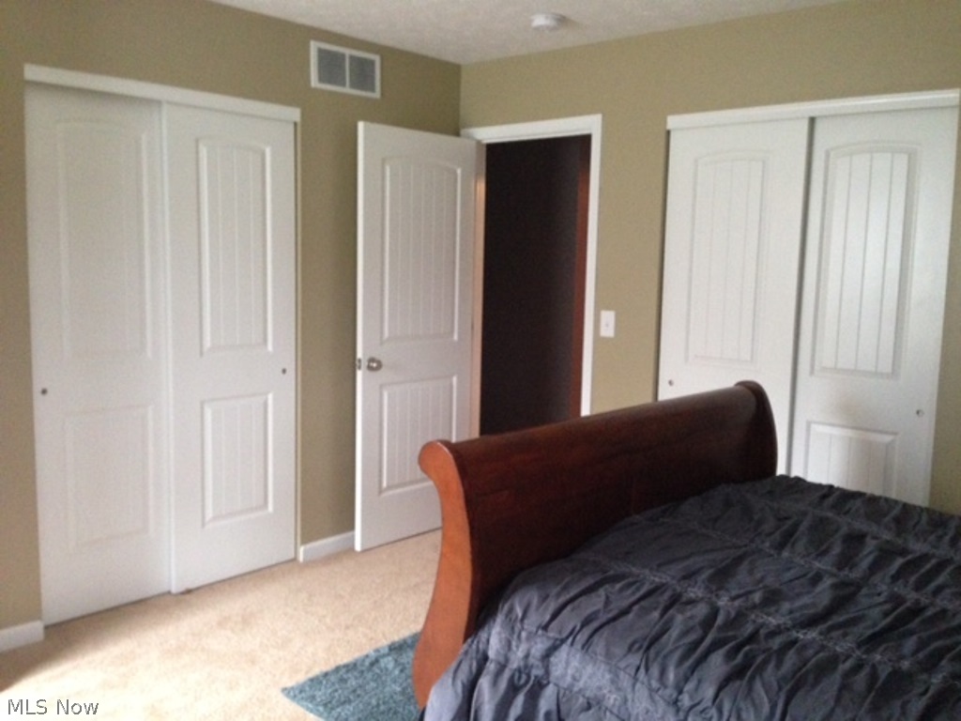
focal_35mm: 33
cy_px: 360
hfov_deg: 55.4
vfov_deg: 42.9
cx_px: 480
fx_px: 916
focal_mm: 4.12
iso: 400
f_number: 2.4
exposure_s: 1/20
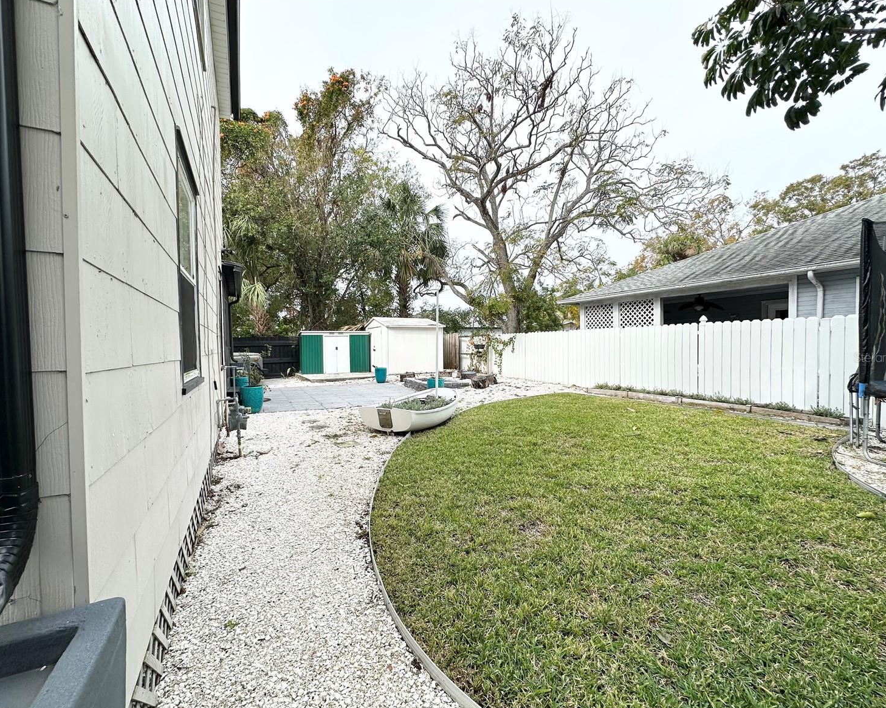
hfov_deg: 96.8
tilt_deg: -1.8
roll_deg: +0.3
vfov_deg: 84.0
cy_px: 357
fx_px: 393
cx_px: 425
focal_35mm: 15
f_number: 2.2
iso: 40
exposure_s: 1/924
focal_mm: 2.22
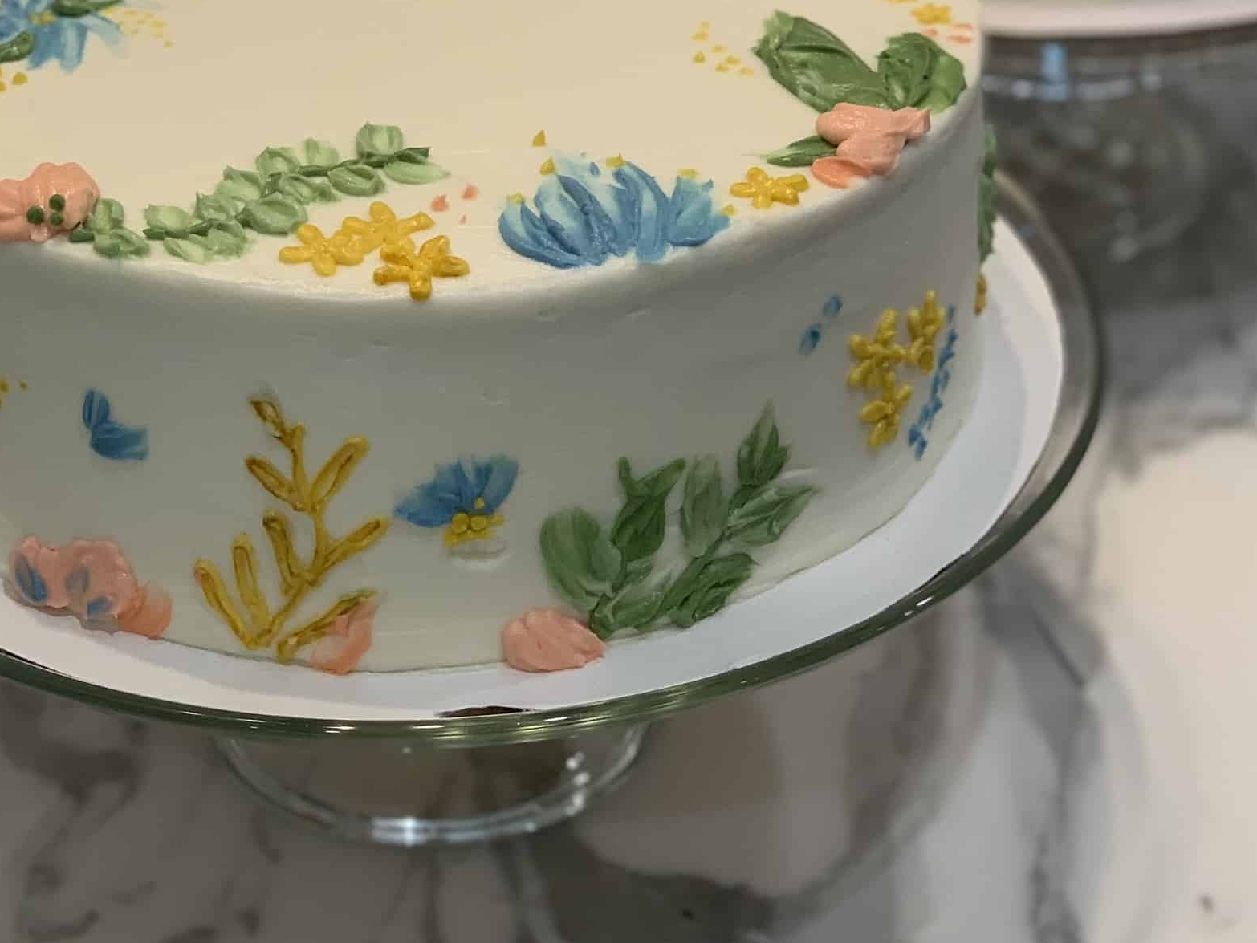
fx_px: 2470
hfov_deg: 28.5
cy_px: 560
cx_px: 510
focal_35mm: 68
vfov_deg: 21.6
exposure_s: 1/60
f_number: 2.4
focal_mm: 6
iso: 80
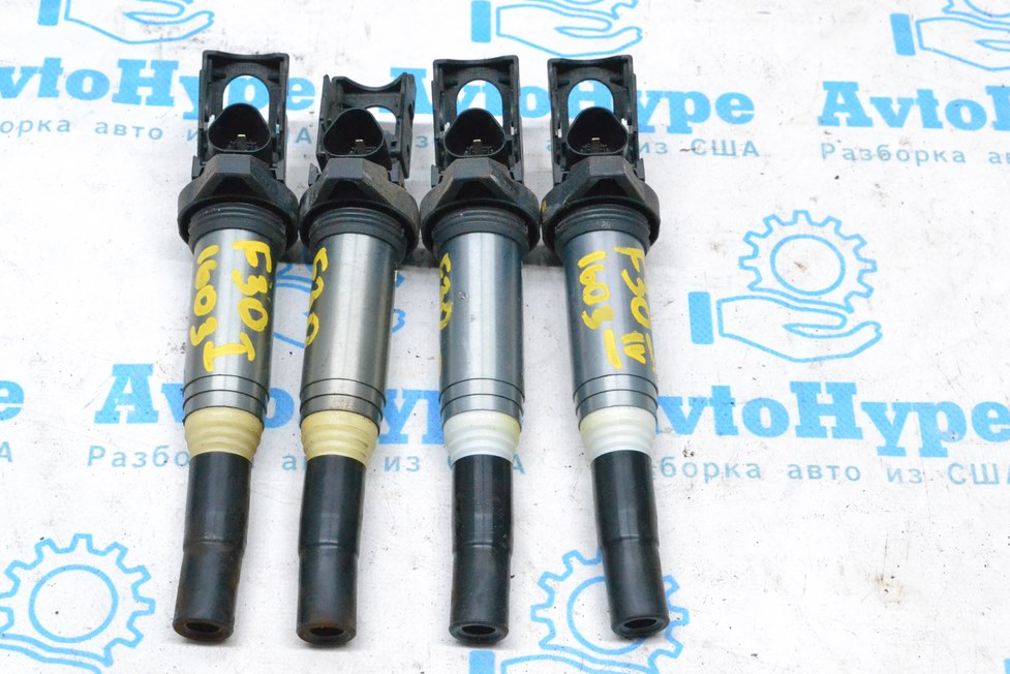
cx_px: 496
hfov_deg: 30.5
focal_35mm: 66
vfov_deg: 20.6
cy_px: 330
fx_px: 1852
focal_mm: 42
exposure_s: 1/160
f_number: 9
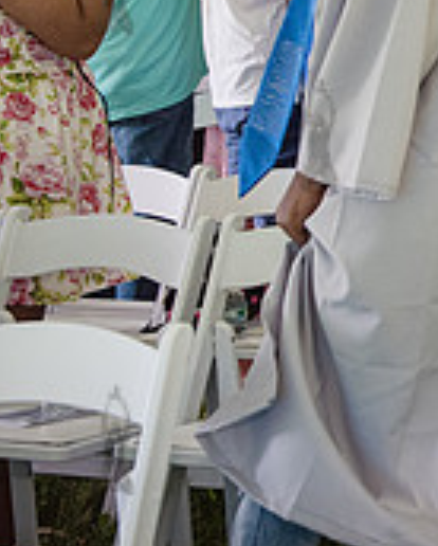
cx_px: 727
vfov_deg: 15.7
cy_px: -21
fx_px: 1941
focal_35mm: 120
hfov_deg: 12.1
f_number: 4
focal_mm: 38
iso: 2500
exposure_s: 1/400
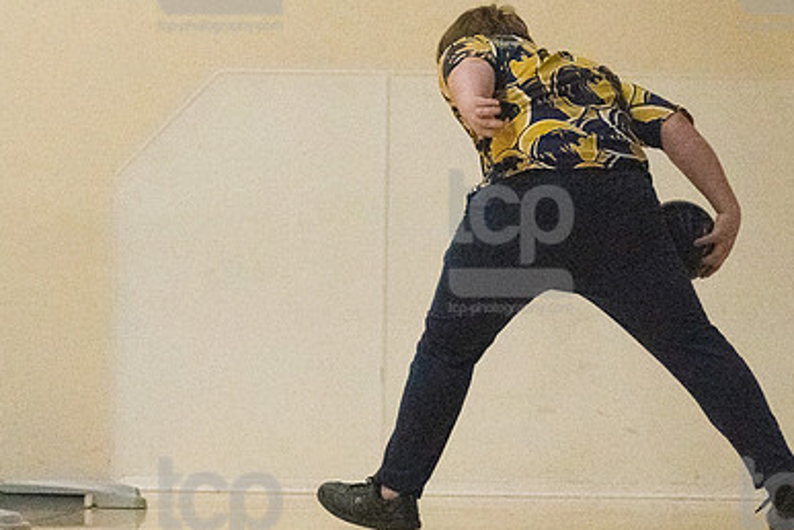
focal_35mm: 292
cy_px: 242
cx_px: 511
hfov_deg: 7.1
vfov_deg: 4.7
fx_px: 6440
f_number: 4.5
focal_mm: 130
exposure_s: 1/1250
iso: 10000
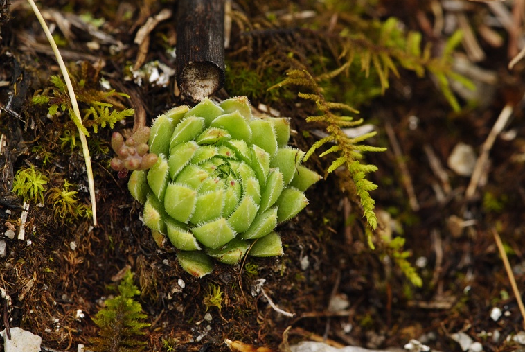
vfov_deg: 10.2
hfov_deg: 15.2
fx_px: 1965
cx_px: 269
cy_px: 175
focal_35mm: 135
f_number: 8
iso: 400
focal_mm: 85
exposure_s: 1/100
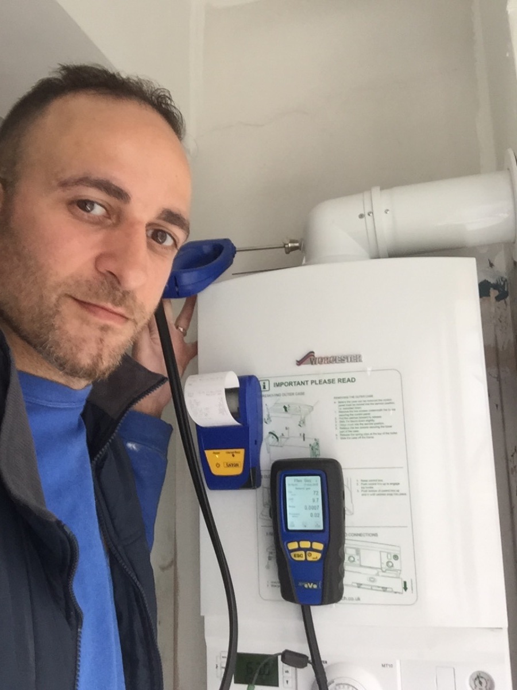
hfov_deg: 45.4
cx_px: 258
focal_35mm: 31
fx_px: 617
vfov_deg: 58.4
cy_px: 345
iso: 50
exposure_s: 1/30
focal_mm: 2.65
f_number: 2.2
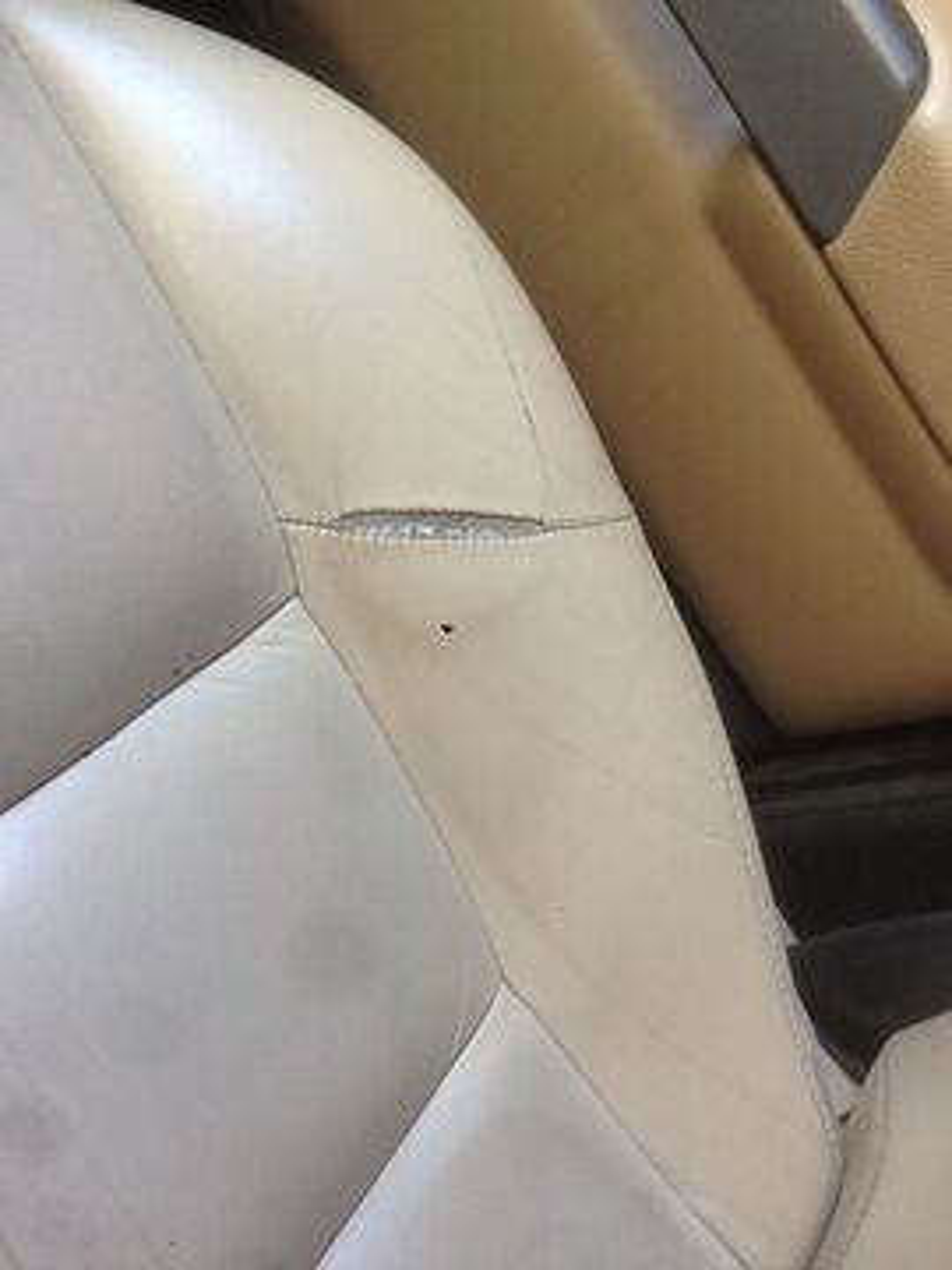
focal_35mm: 33
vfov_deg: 55.4
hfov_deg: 42.9
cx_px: 476
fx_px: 1210
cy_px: 635
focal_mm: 4.12
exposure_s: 1/20
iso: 100
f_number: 2.4
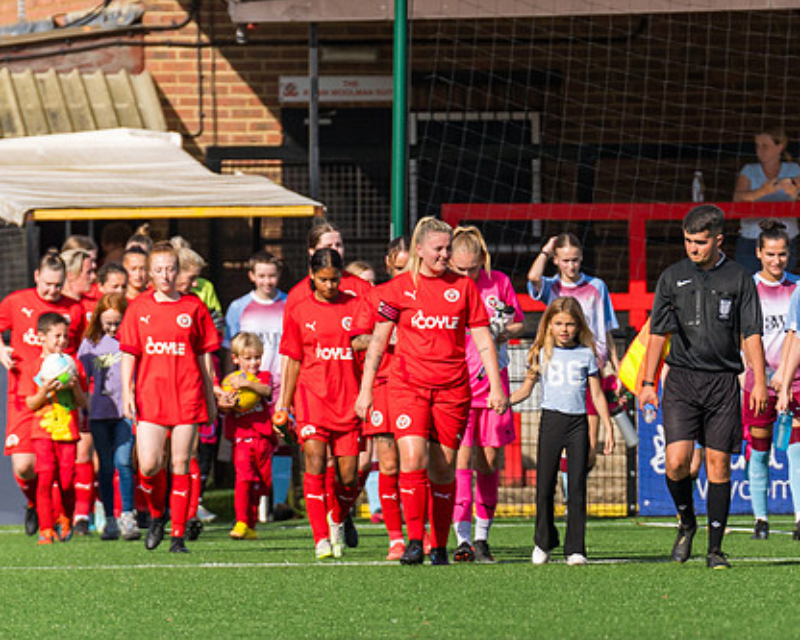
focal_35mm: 778
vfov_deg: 2.0
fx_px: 18425
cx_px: 532
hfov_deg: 2.5
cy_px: 441
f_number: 4
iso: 200
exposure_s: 1/2000
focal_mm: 300
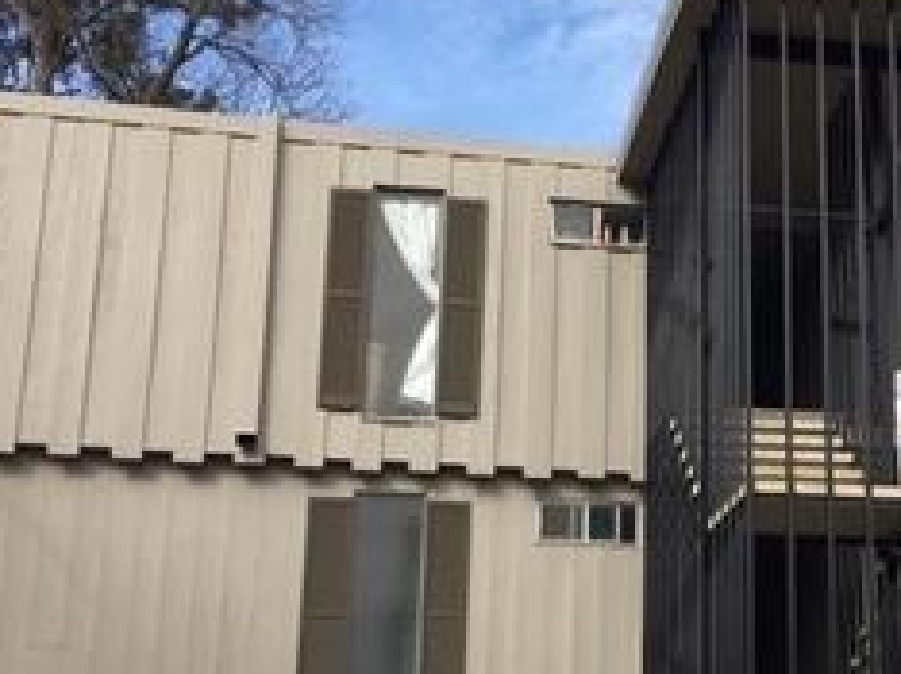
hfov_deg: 30.3
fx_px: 1612
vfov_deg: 23.6
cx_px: 755
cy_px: 418
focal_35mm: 62
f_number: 2.2
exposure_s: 1/1115
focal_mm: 4.15
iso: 25
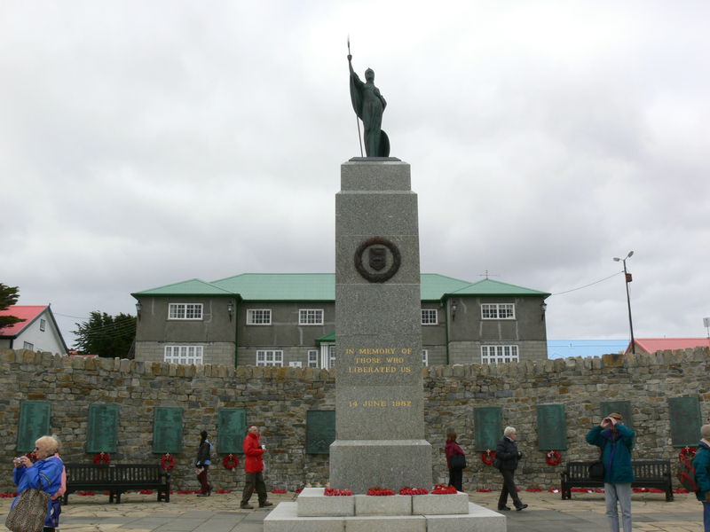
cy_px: 266
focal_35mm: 35
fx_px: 718
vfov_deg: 40.7
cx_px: 355
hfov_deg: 52.6
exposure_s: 1/125
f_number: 10
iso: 100
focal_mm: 7.4
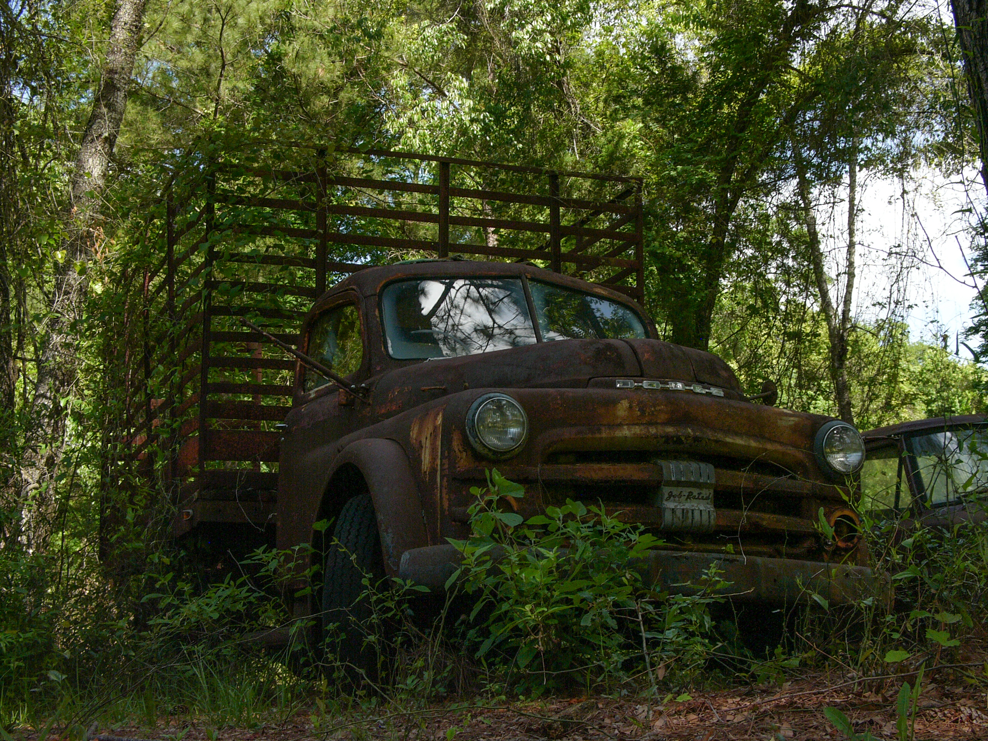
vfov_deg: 29.1
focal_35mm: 50
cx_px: 494
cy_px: 370
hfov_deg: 38.2
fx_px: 1427
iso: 100
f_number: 5.6
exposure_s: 1/250
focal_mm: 12.6
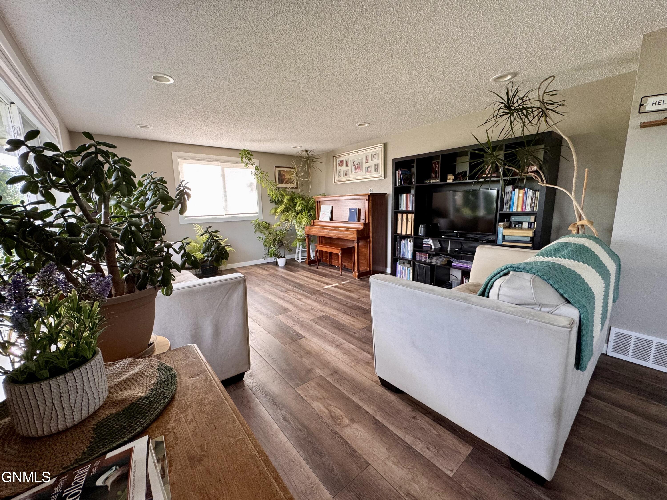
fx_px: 270
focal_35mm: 14
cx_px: 334
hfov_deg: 102.1
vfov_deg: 85.7
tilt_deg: -11.0
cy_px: 250
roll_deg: +1.1
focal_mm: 2.22
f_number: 2.2
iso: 125
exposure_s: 1/99
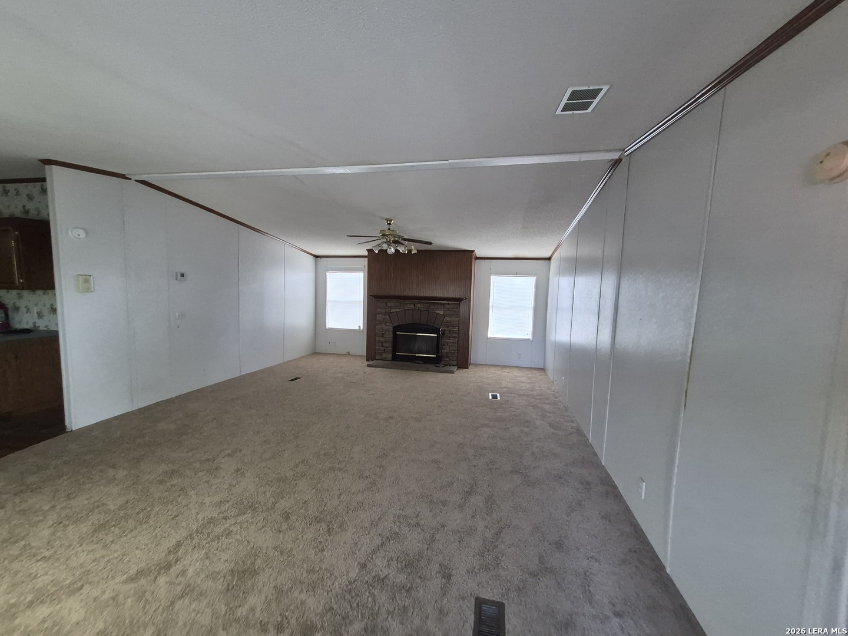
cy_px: 318
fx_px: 318
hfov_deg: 106.2
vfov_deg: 89.9
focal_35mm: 13
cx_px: 424
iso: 400
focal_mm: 1.74
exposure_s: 1/100
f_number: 2.2
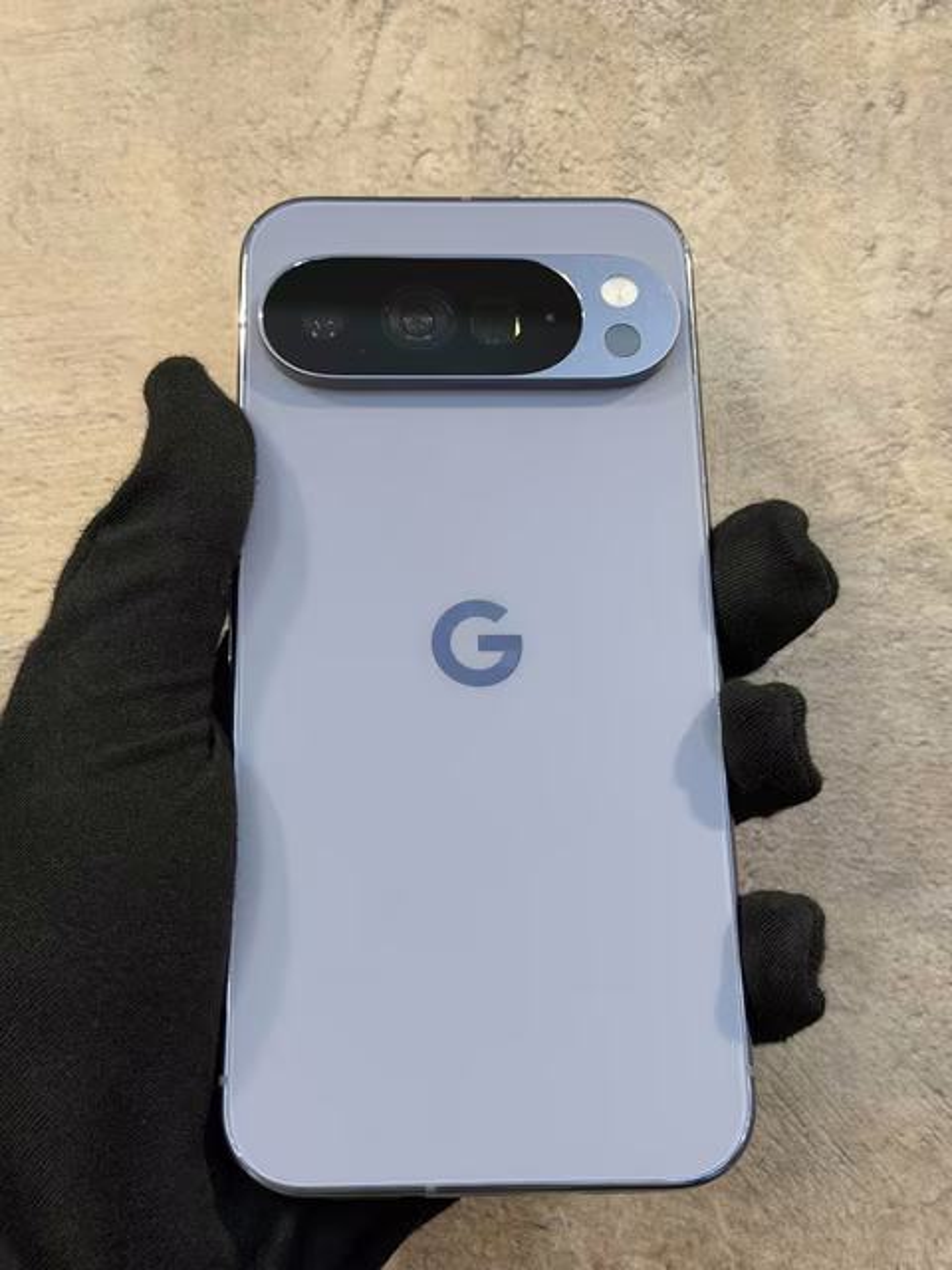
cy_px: 635
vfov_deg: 39.7
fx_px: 1760
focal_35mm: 48
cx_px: 476
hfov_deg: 30.3
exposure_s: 1/50
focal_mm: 6.76
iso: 125
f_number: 1.78
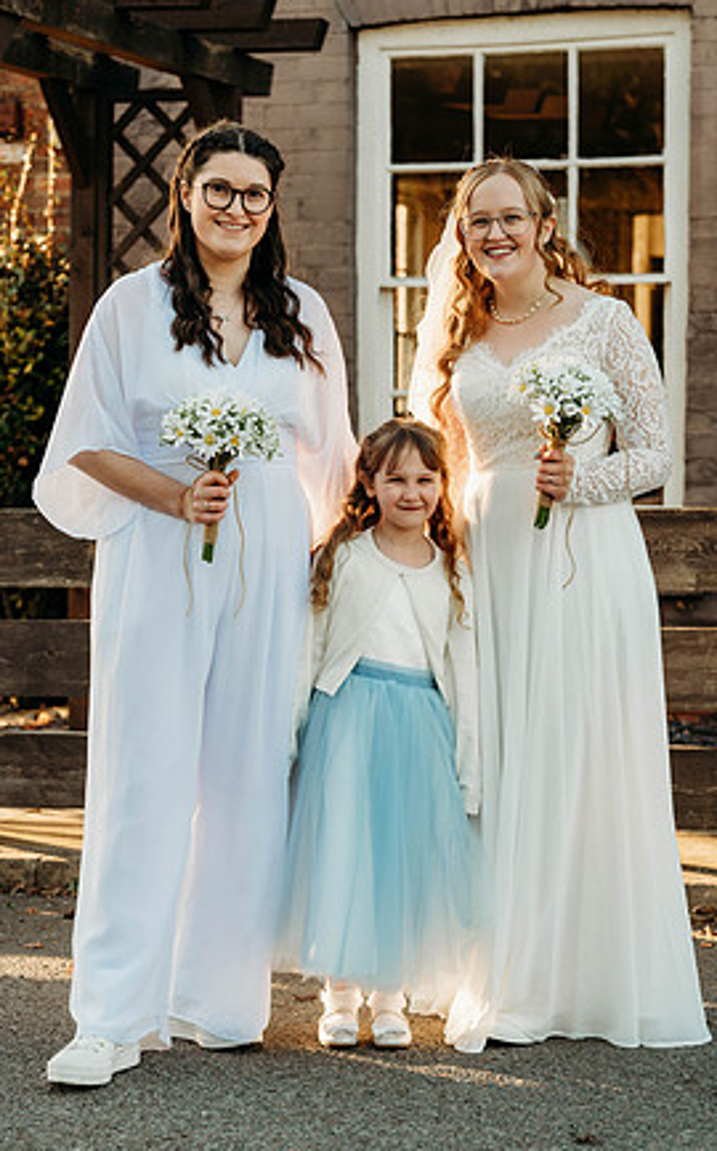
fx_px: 2819
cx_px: 349
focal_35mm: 90
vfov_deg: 23.1
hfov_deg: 14.5
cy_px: 569
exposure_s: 1/200
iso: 110
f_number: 5
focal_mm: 85
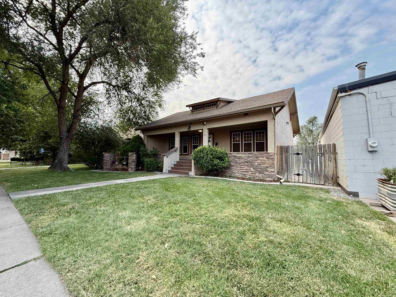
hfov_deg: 102.1
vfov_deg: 85.7
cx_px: 198
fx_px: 160
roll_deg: -0.7
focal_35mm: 14
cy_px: 148
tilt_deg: +2.6
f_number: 2.2
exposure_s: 1/266
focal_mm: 2.22
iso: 64
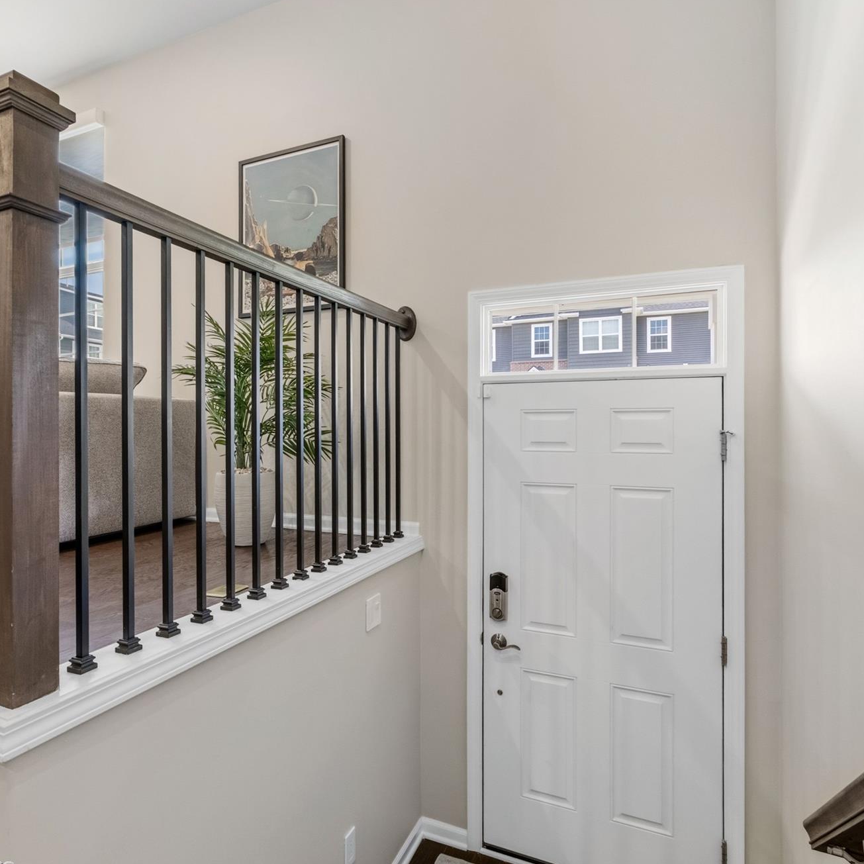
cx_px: 365
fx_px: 565
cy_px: 437
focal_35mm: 20
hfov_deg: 74.3
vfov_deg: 74.8
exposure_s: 1/2
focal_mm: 10
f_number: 7.1
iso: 640
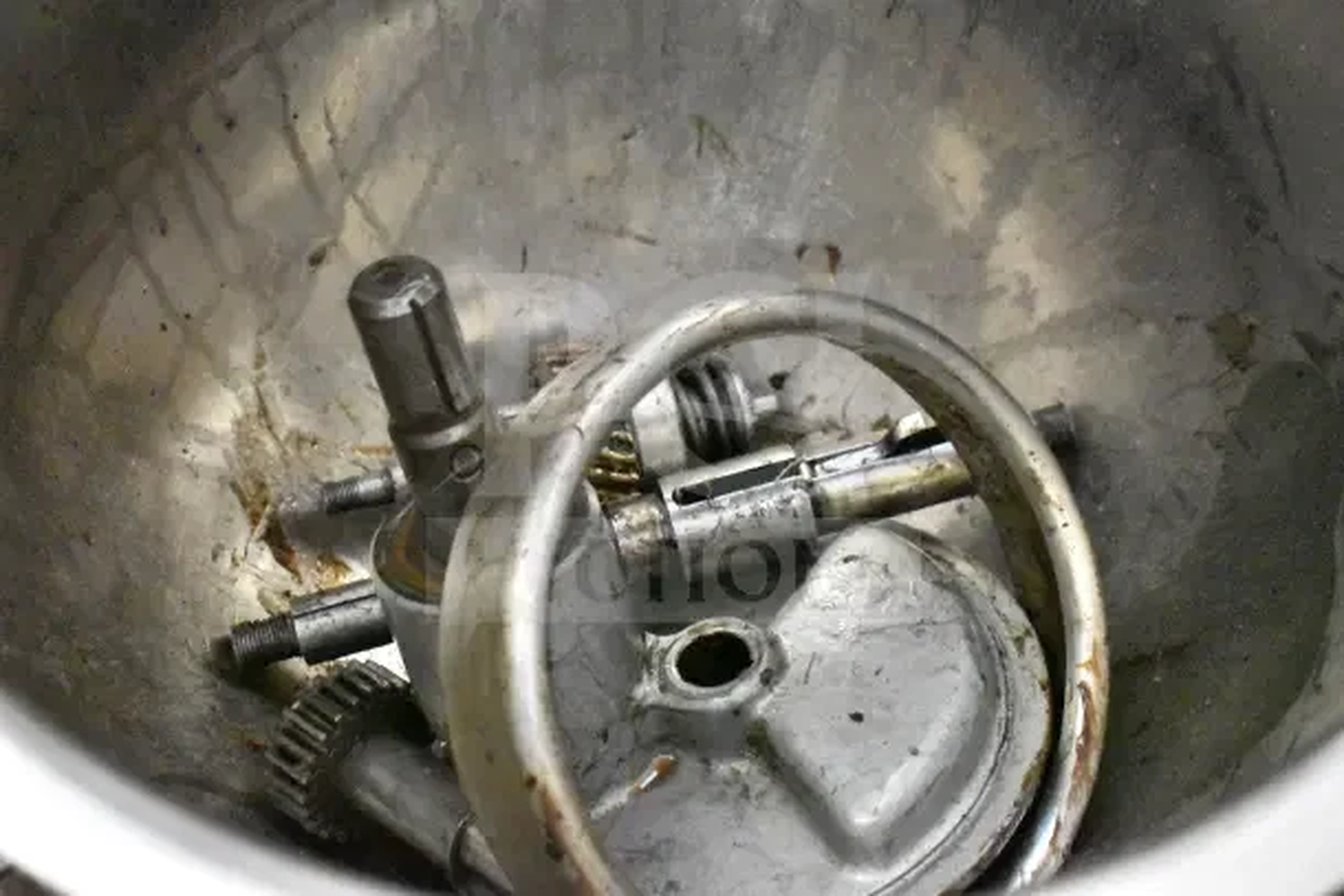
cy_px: 448
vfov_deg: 23.8
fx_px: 2128
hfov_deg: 35.0
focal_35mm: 57
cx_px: 672
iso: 25600
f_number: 4.8
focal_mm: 38
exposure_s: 1/50
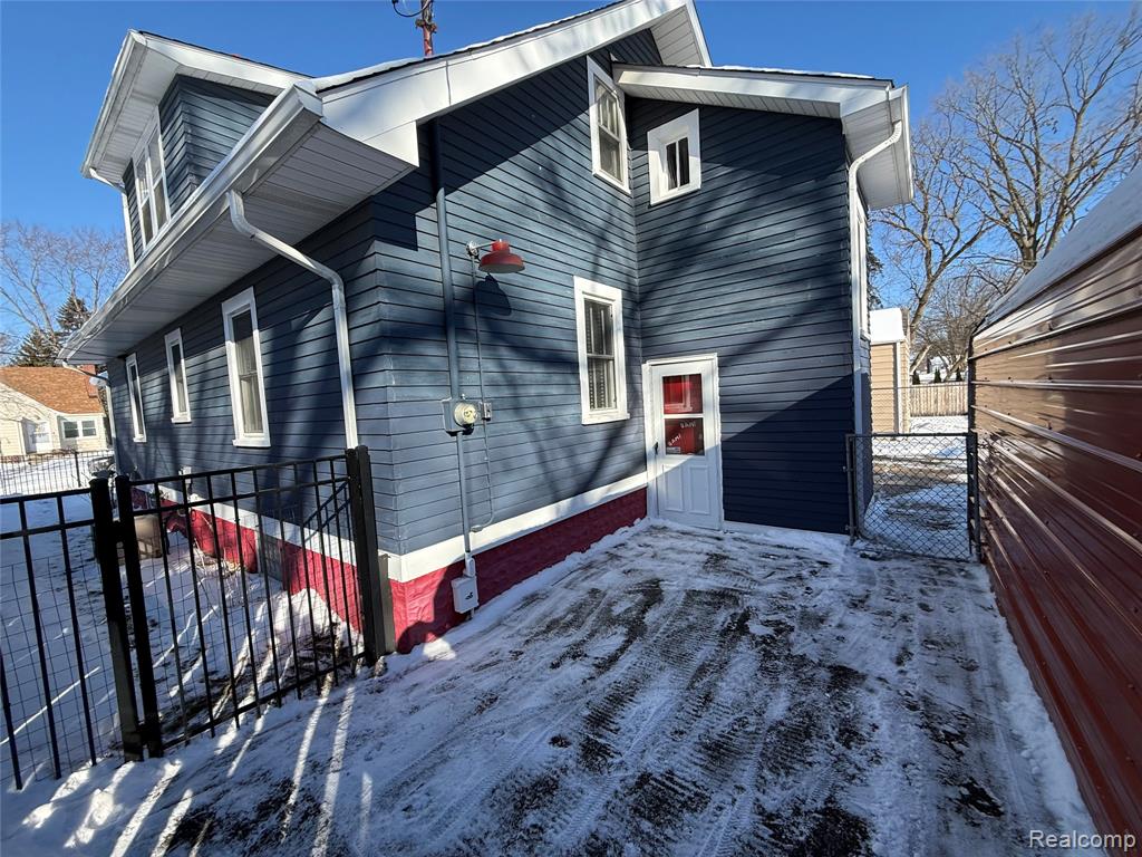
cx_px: 571
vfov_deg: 85.7
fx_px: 462
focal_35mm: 14
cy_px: 428
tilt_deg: -3.8
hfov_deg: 102.1
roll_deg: +4.0
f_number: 2.2
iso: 64
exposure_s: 1/1125
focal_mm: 2.22
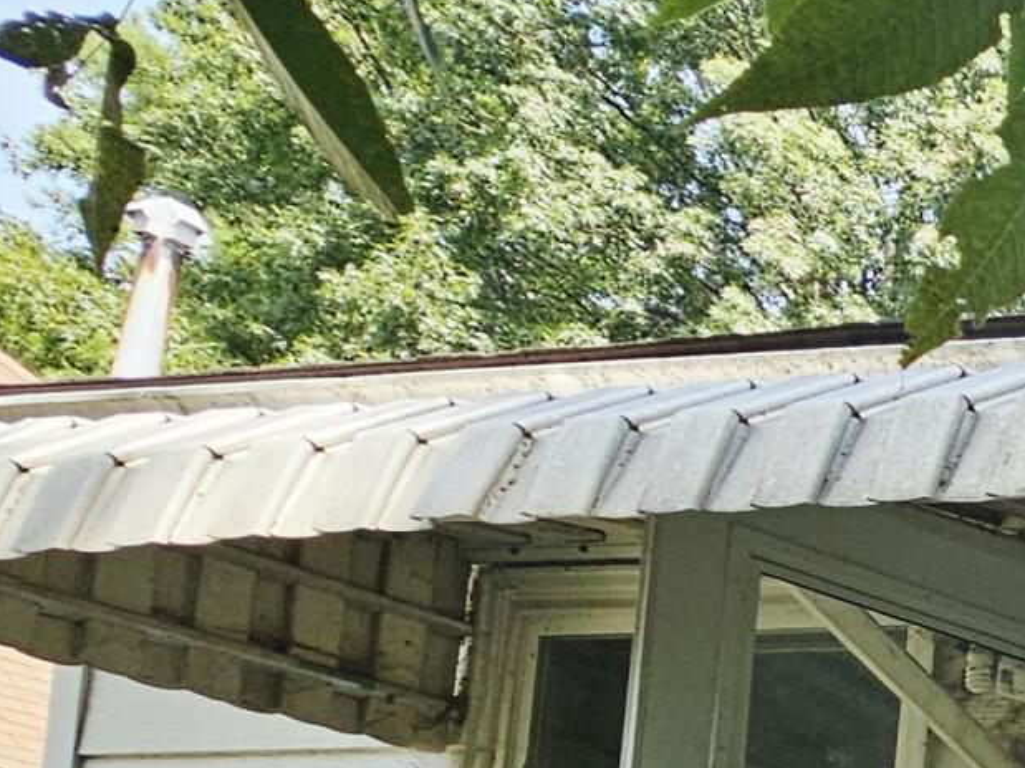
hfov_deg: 18.9
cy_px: 1033
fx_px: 1865
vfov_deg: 20.9
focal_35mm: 63
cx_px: 2055
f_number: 2.2
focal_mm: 2.2
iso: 50
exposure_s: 1/535
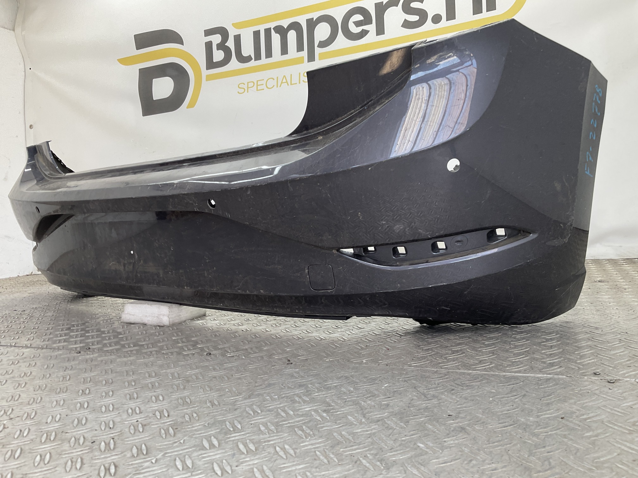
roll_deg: +3.3
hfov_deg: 61.7
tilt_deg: -4.1
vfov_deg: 48.2
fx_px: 534
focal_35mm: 29
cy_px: 239
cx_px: 319
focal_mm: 3
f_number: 1.8
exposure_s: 1/120
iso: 25
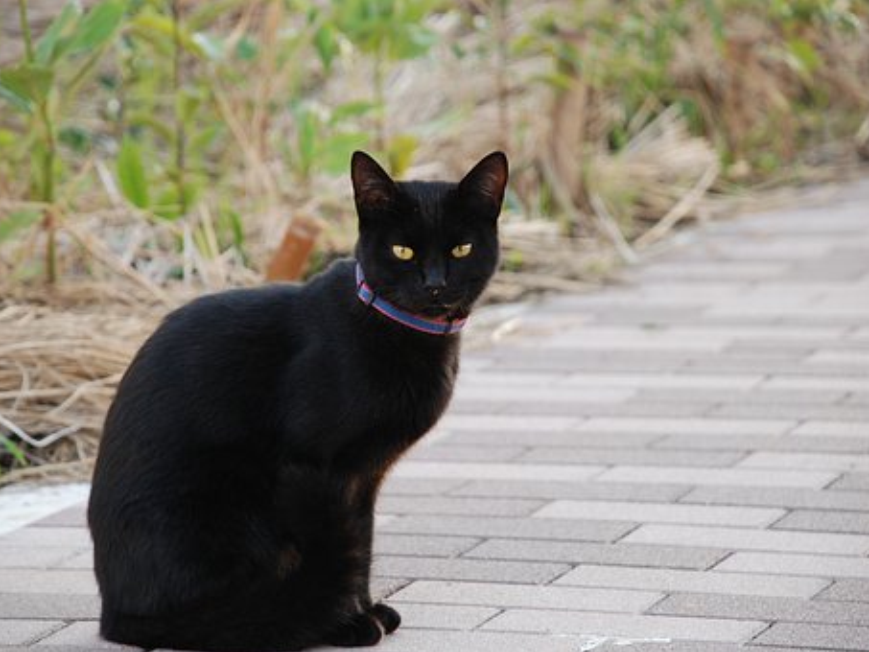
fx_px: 5538
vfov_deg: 6.7
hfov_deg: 9.0
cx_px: 399
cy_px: 327
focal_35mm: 221
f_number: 5.6
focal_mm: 135
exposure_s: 1/50
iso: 400
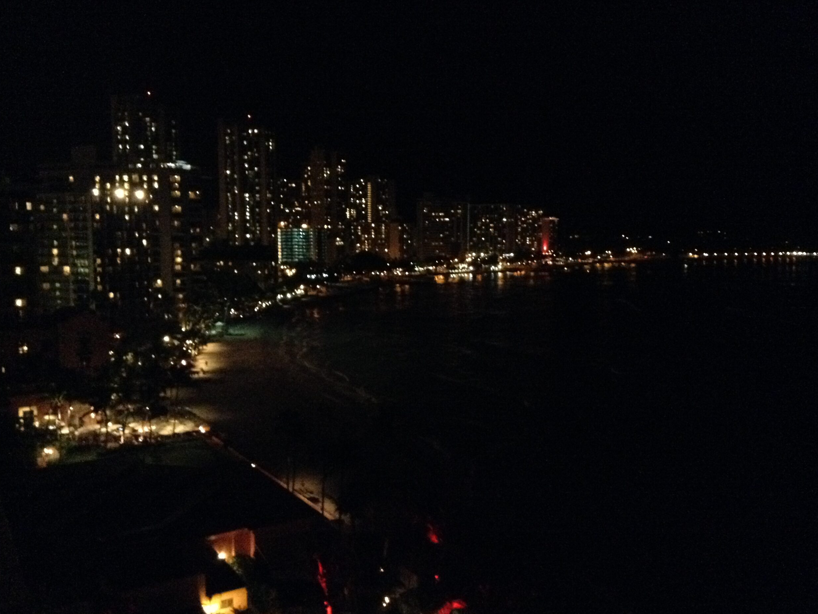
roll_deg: -0.8
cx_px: 412
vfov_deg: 41.8
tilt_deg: -7.5
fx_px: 803
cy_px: 305
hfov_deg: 54.0
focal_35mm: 34
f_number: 2.4
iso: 640
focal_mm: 3.3
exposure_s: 1/15
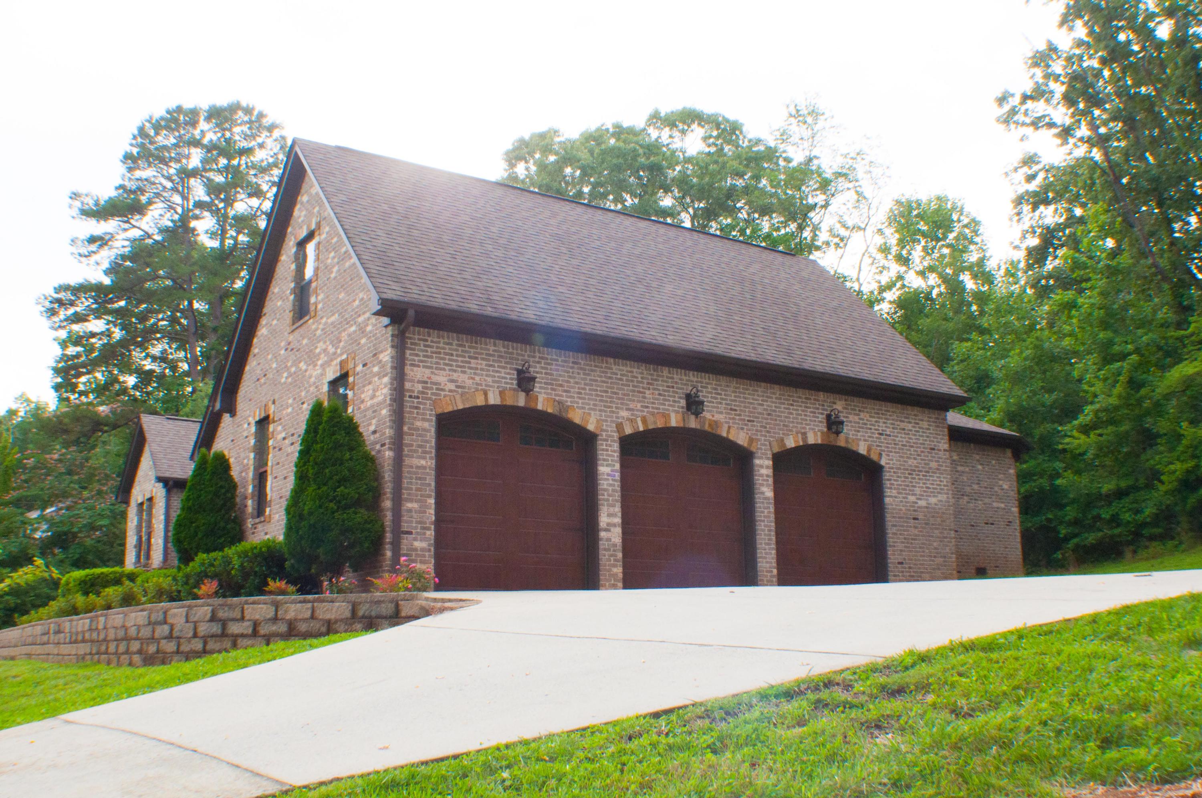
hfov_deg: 43.7
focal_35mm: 45
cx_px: 601
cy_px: 399
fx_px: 1501
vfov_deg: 29.8
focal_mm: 30
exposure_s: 1/200
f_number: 14
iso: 500
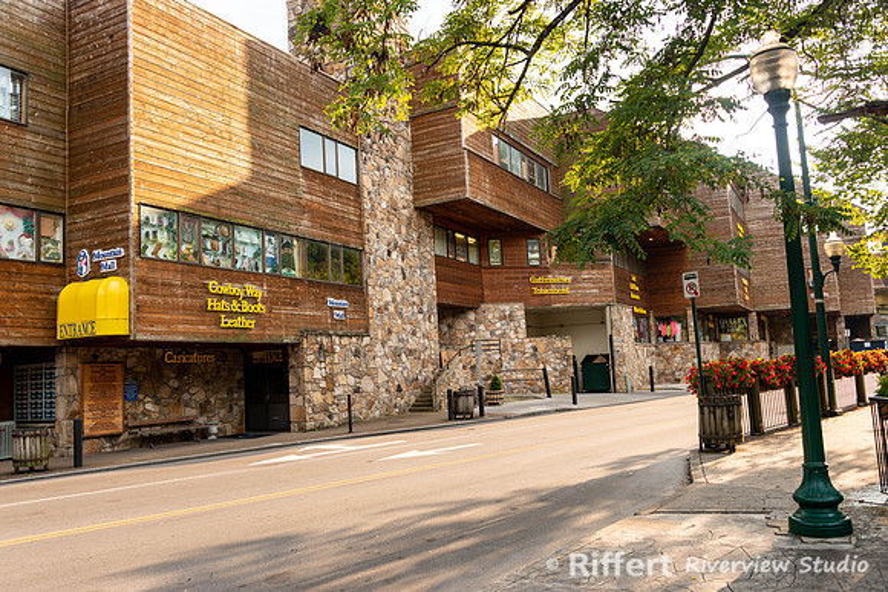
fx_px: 789
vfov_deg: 41.1
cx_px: 444
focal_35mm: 32
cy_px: 296
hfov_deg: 58.7
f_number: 5.6
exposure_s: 1/50
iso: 100
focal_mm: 32
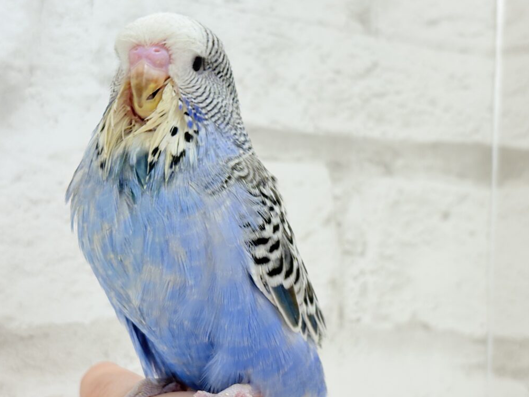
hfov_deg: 31.2
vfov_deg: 23.7
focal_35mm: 62
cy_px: 189
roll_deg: -1.2
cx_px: 255
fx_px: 948
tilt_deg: +6.4
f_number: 1.6
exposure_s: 1/50
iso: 40
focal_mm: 5.96
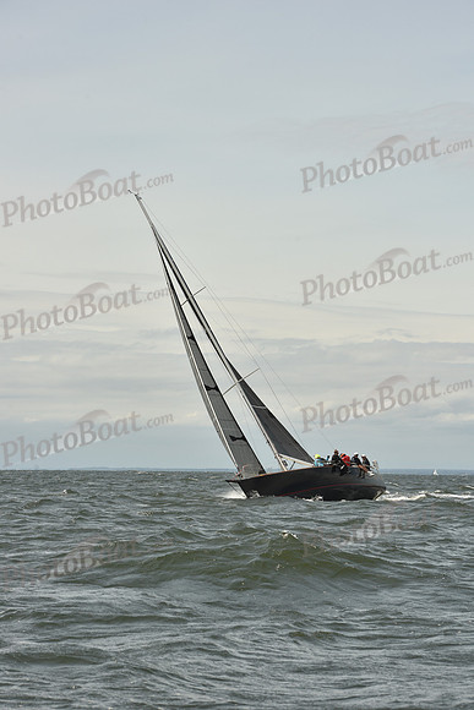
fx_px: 1974
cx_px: 237
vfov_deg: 20.4
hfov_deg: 13.7
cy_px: 355
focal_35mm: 100
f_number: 10
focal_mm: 100
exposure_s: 1/800
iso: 250
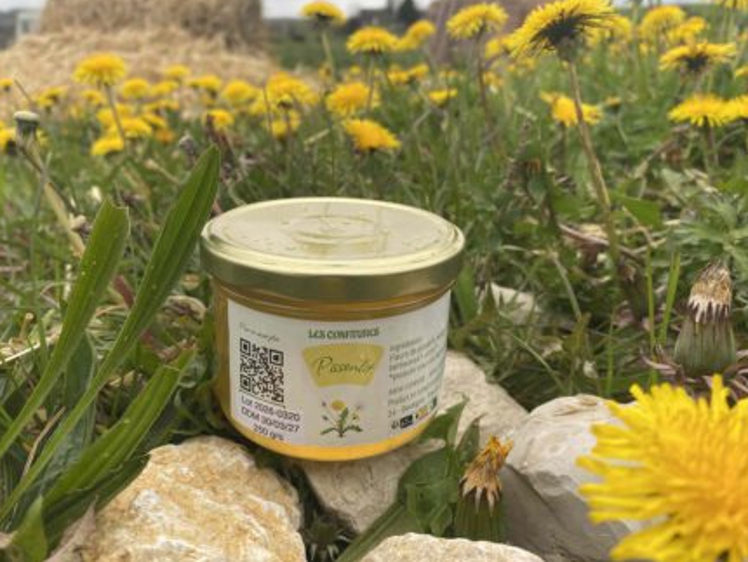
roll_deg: -0.8
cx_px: 346
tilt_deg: -19.2
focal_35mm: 29
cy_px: 273
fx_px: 627
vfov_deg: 48.3
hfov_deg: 61.6
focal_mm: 4.25
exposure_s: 1/491
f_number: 1.8
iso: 32
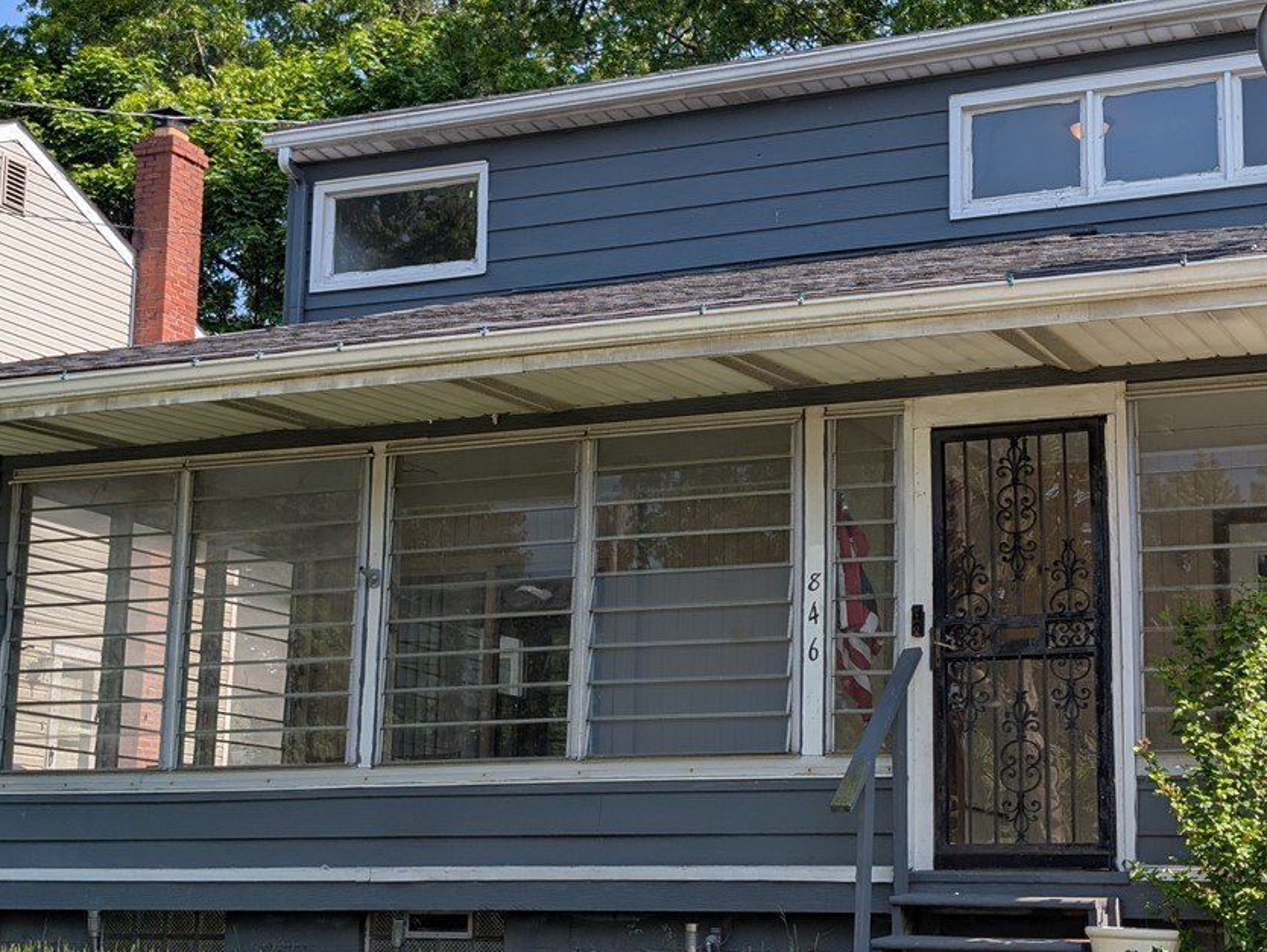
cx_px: 651
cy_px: 522
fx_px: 2198
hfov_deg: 32.2
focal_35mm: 60
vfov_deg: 24.4
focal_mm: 6.9
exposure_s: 1/953
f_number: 1.68
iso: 21
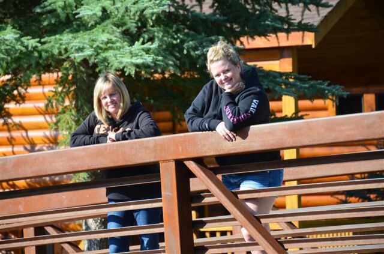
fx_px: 2393
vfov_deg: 6.1
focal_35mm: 225
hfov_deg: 9.2
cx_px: 192
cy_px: 127
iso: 200
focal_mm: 150
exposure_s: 1/400
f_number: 5.6
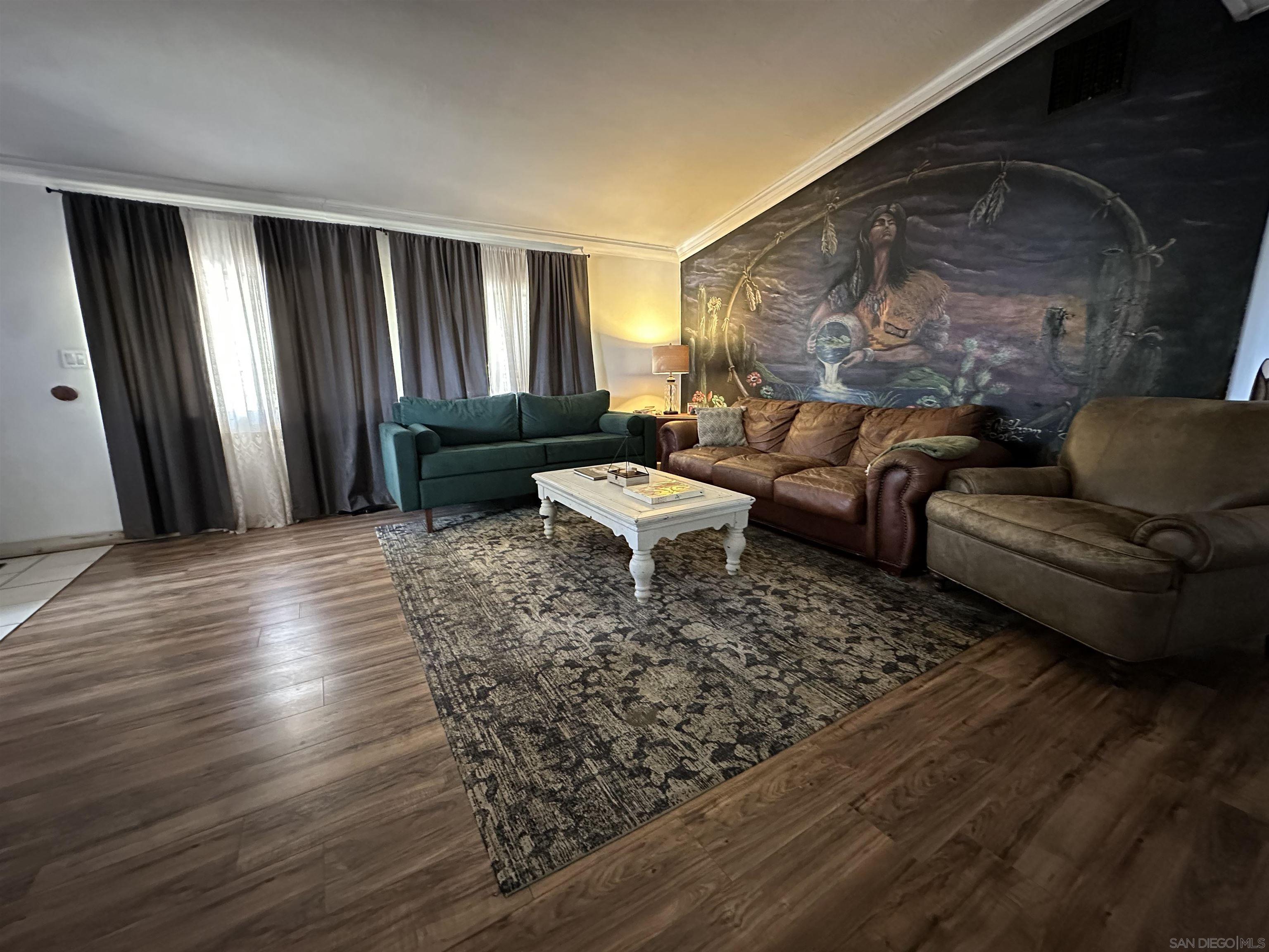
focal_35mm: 14
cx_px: 634
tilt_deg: -12.0
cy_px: 476
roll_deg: +0.4
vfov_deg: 85.7
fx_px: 513
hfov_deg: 102.1
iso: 1000
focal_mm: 2.22
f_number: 2.2
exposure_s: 1/40
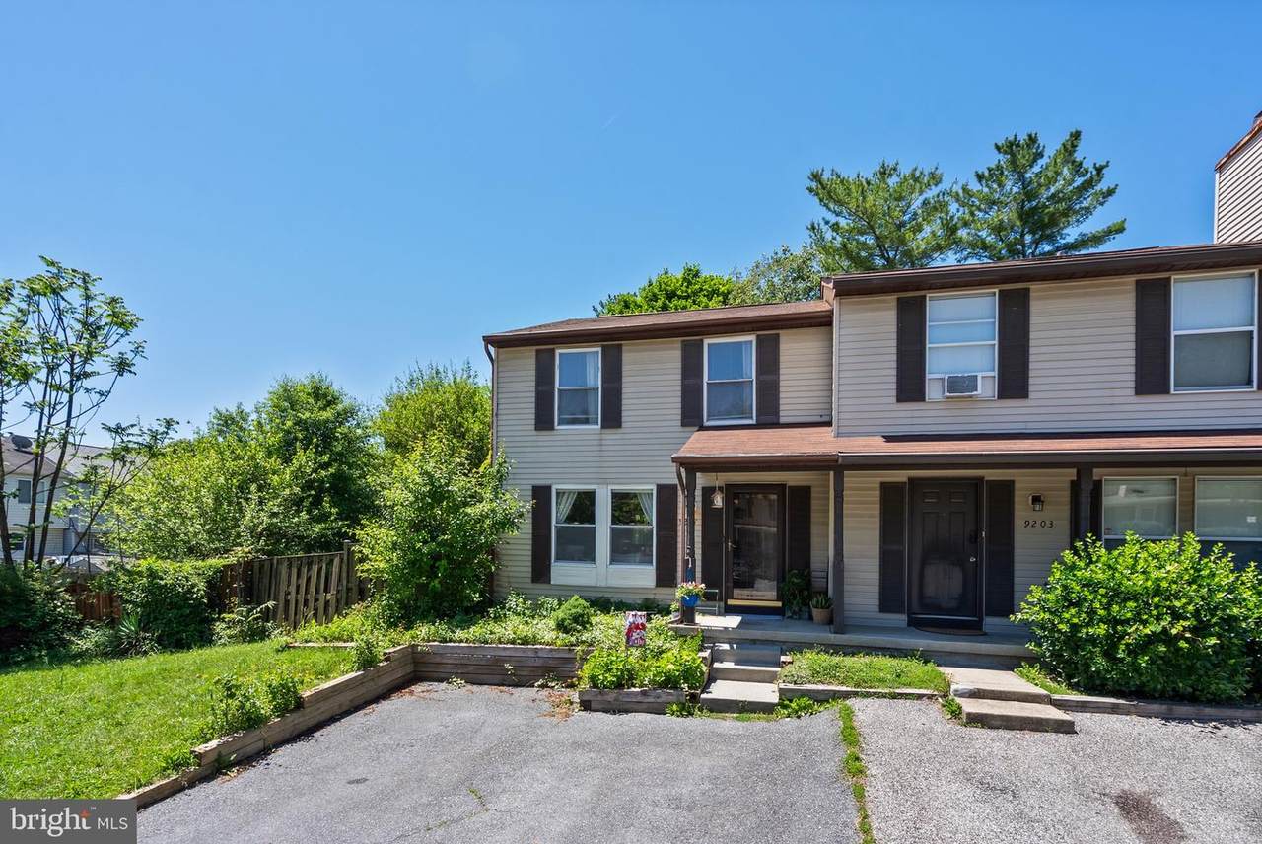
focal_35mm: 17
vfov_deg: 70.6
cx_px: 631
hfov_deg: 93.2
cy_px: 422
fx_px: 596
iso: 800
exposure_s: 1/320
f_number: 8
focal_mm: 17
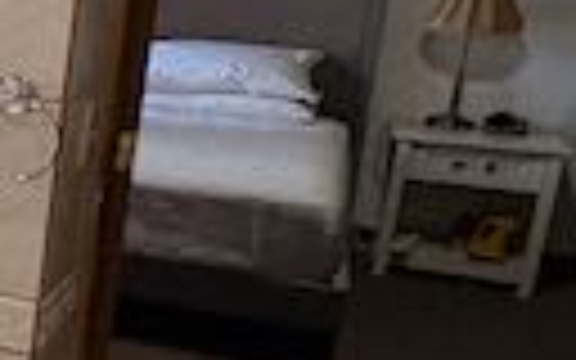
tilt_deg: -10.6
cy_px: 130
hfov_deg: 16.3
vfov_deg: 17.6
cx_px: -720
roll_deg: +0.6
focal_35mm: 74
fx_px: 1162
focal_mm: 2.22
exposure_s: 1/60
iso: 400
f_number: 2.2
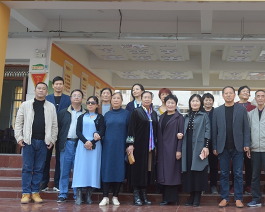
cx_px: 198
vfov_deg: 26.4
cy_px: 60
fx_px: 447
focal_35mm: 57
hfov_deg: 32.4
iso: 140
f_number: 5.6
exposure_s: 1/125
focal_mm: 22
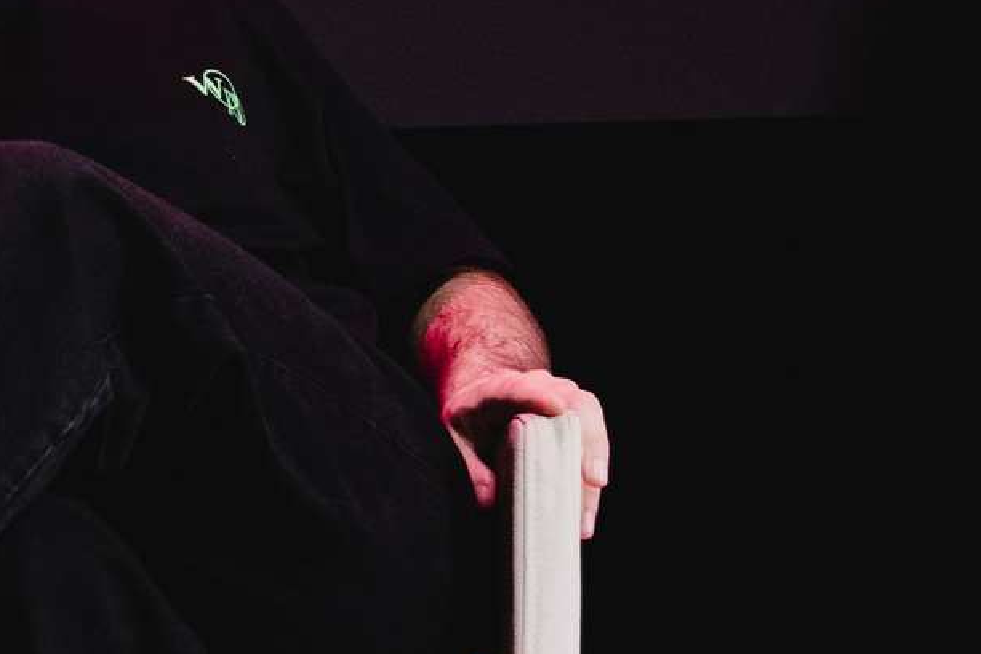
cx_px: -520
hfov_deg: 9.4
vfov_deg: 6.3
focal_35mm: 213
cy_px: -546
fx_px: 5805
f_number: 4.5
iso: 1600
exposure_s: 1/160
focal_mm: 34
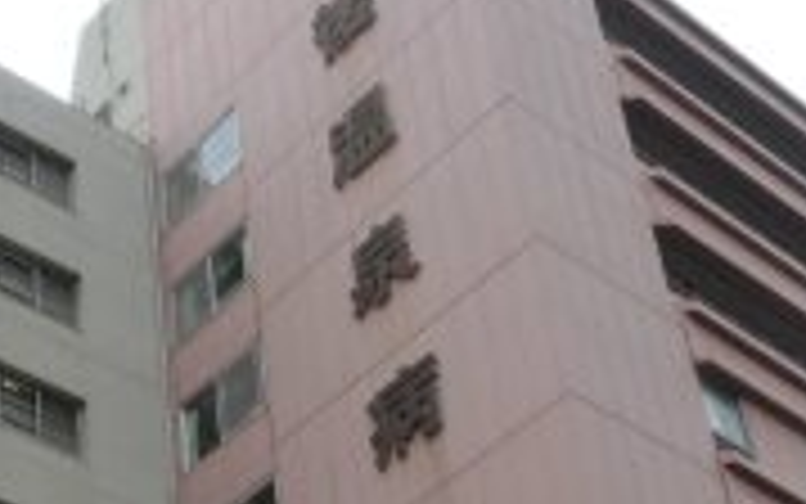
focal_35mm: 91
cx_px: 198
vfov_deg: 13.5
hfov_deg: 22.6
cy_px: 760
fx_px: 2000
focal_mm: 4.24
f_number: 3
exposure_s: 1/320
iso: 80
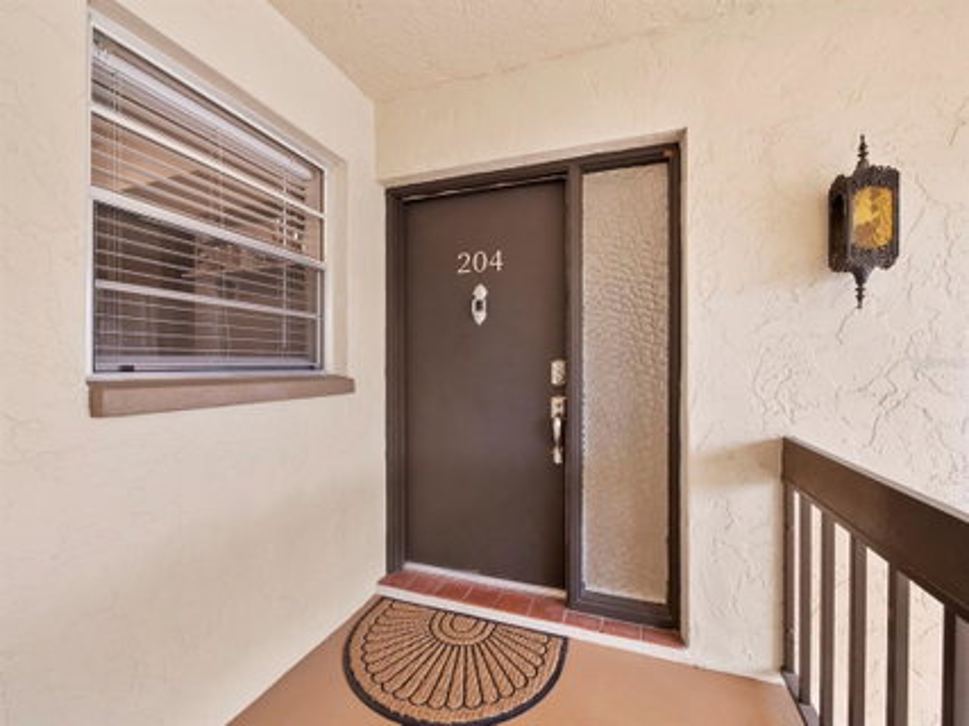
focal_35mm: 14
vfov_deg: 85.6
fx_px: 392
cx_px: 484
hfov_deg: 102.1
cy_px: 363
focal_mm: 7
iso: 400
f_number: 10
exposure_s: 1/15
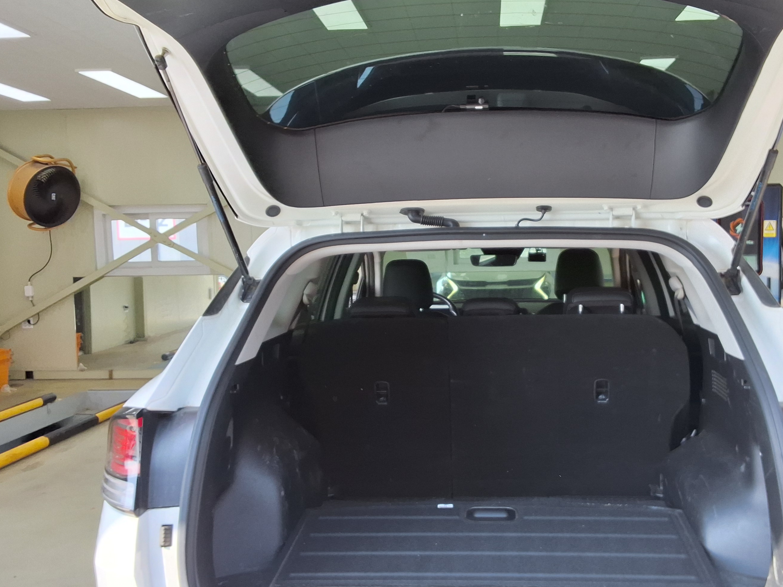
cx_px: 474
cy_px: 311
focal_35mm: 35
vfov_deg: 40.7
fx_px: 792
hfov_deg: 52.2
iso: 32
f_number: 1.9
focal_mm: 2.91
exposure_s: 1/211
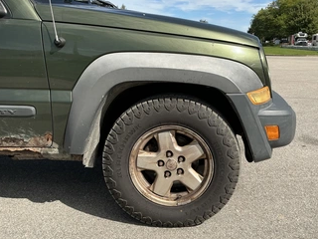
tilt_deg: -11.0
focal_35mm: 35
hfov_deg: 52.2
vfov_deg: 40.7
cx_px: 193
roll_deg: +0.1
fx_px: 322
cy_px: 117
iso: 25
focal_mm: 3
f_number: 1.8
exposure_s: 1/1984
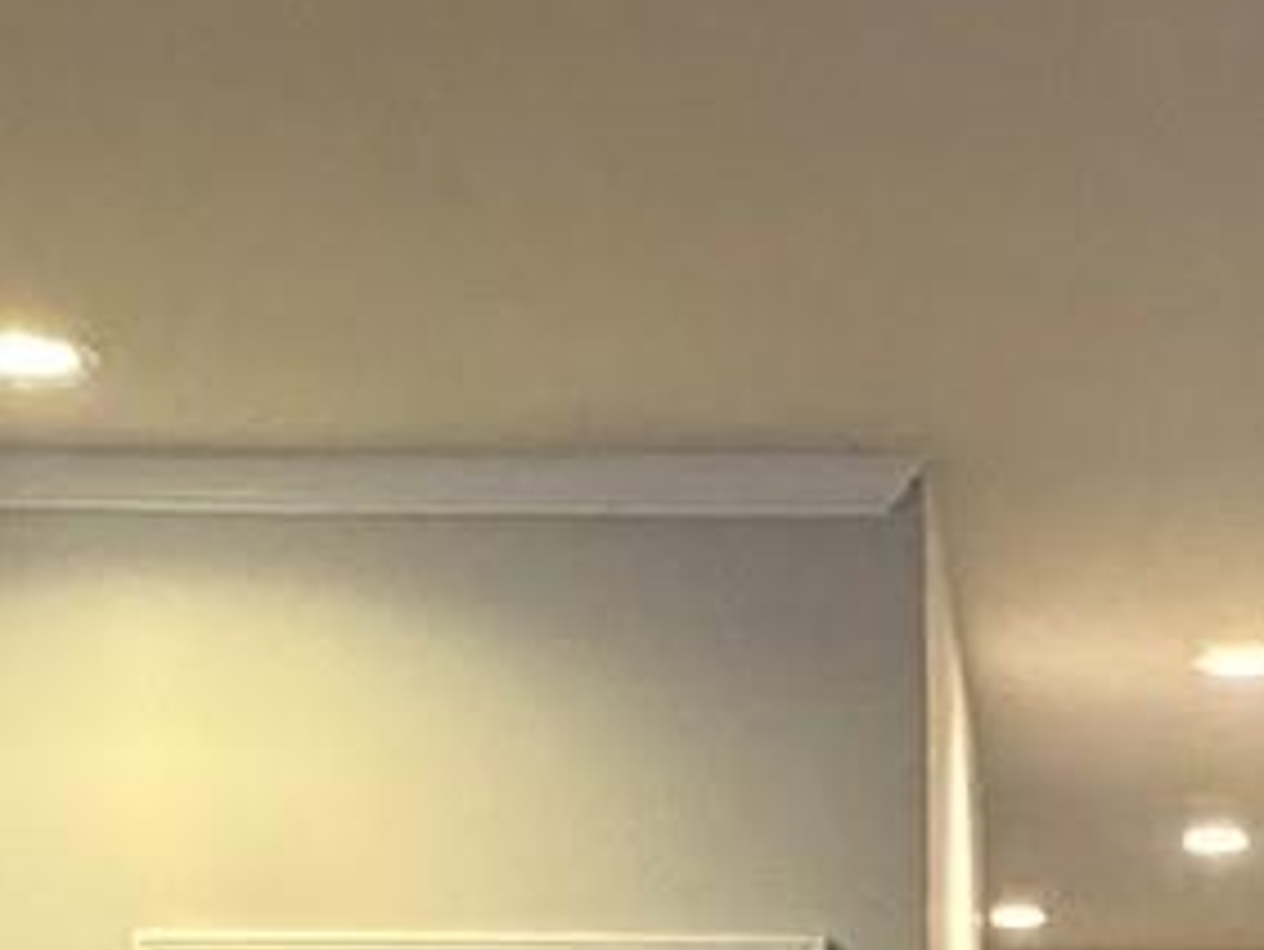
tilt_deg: -5.4
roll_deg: +0.2
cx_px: 1219
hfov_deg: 18.8
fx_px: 3726
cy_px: 1720
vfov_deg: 13.1
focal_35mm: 102
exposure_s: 1/60
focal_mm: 2.22
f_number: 2.2
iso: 640
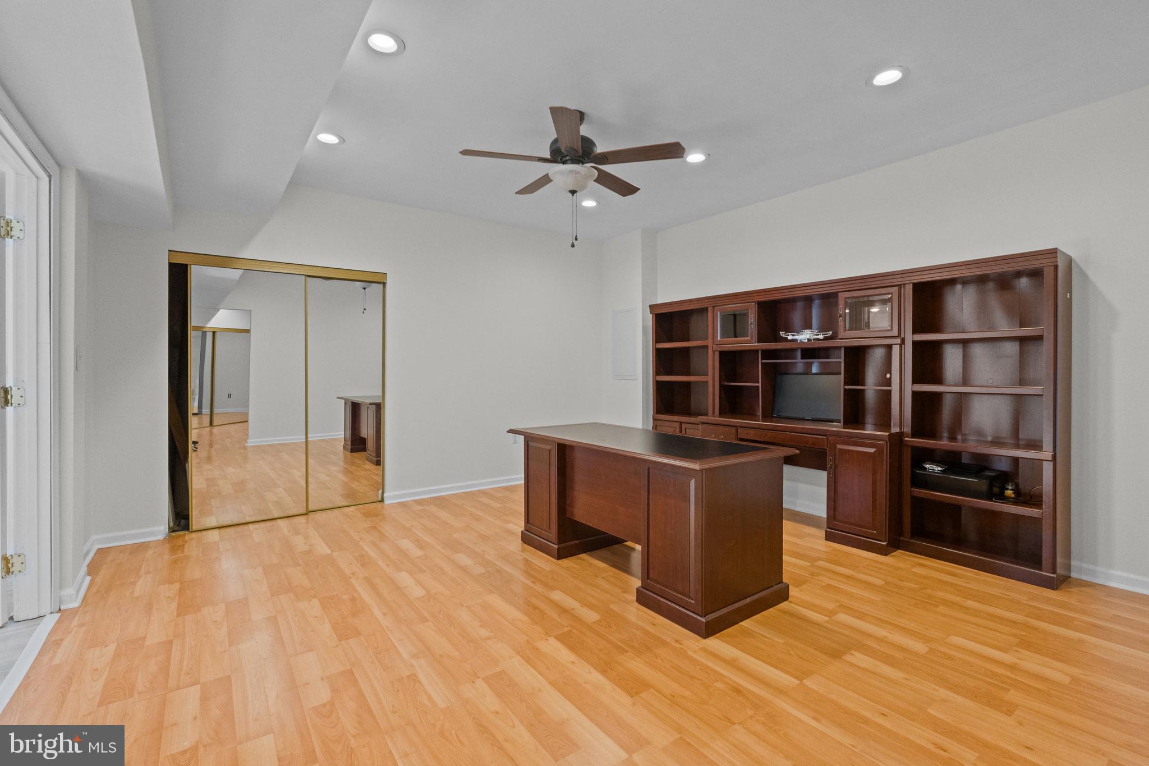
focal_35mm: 16
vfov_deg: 73.7
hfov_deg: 96.7
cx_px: 574
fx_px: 511
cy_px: 383
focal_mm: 16
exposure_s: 1/15
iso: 2000
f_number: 8
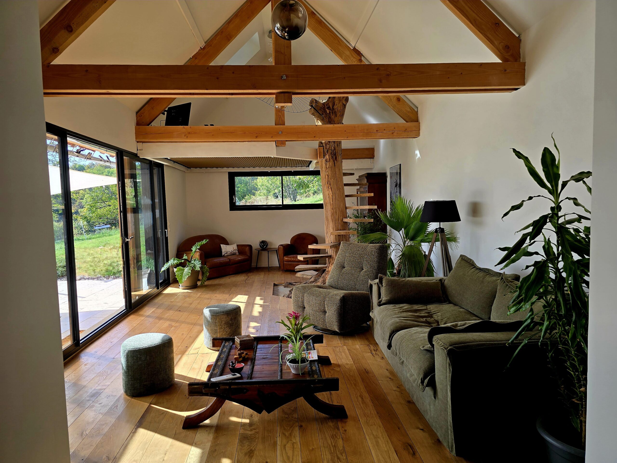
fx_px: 410
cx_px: 308
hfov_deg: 73.9
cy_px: 232
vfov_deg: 58.9
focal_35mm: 23
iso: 12
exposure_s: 1/182
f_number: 1.7
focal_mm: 6.3
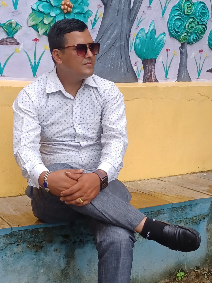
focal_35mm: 25
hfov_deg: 54.9
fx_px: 204
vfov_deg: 69.4
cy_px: 142
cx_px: 106
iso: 50
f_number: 1.8
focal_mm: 4.6
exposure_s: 1/100
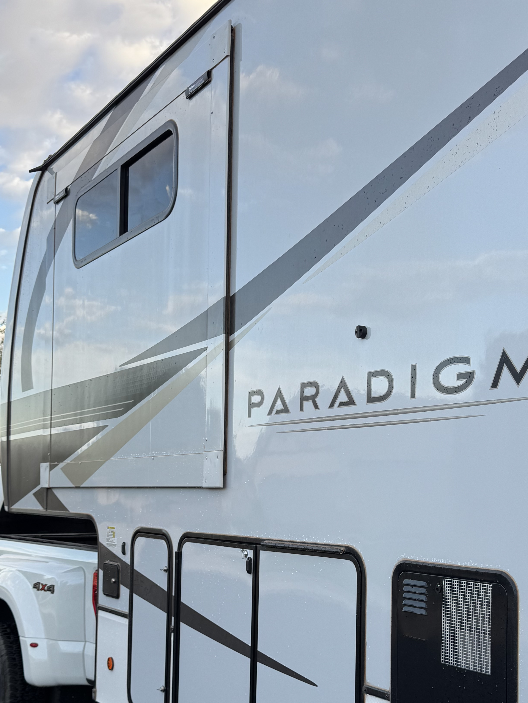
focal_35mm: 42
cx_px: 287
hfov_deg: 34.3
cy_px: 484
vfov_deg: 44.0
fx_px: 854
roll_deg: +0.5
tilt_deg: +1.3
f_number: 1.78
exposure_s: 1/506
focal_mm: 6.76
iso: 80
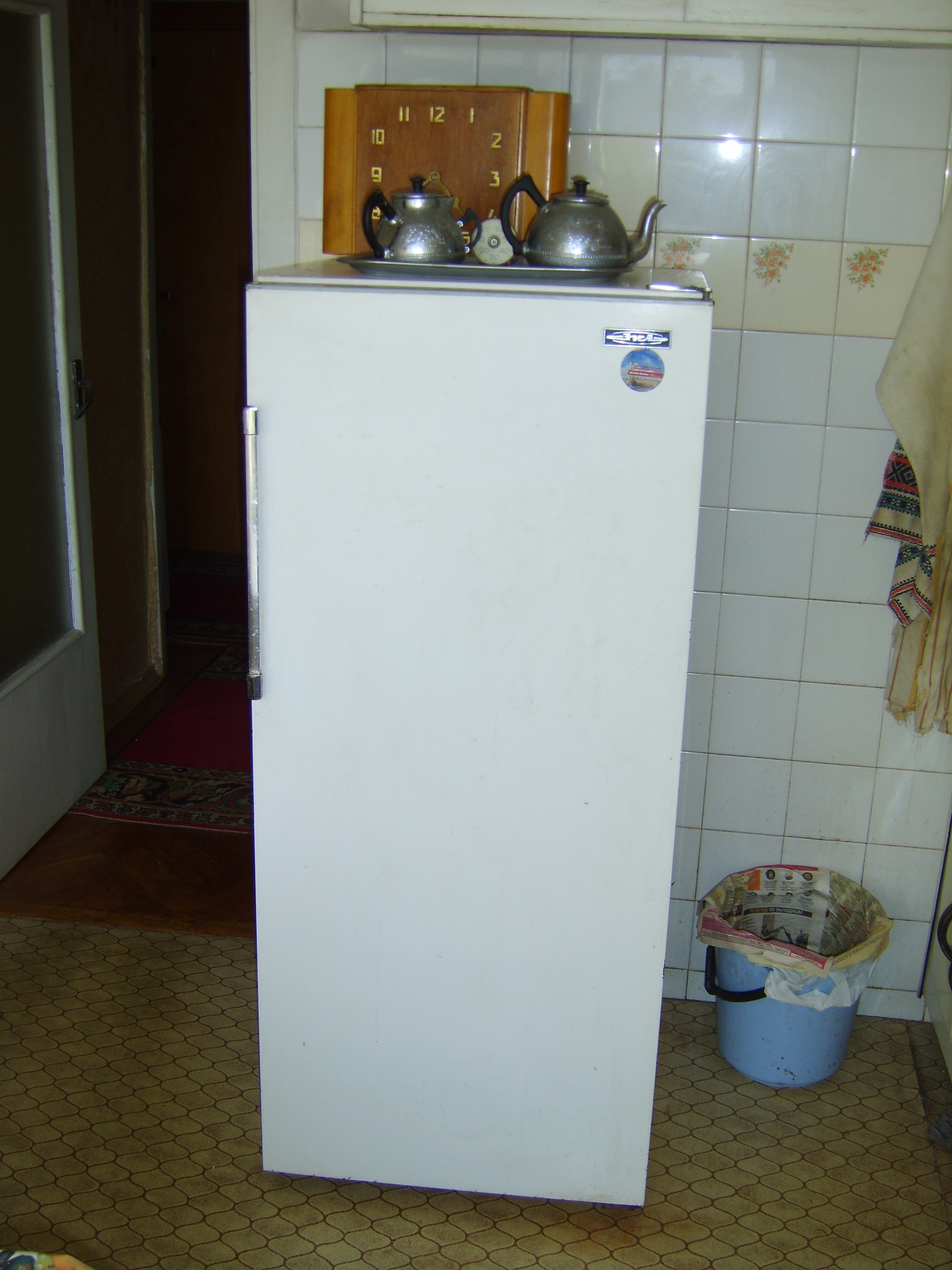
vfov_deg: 49.0
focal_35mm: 38
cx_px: 476
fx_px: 1393
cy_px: 635
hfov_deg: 37.7
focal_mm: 7.8
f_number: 2.8
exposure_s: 1/100
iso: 50
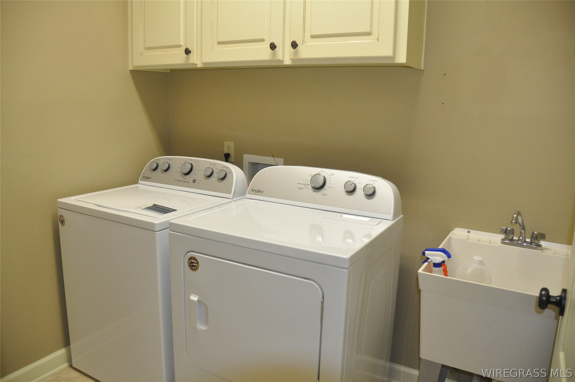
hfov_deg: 67.4
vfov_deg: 47.8
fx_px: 431
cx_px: 288
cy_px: 191
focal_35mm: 27
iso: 800
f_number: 3.5
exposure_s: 1/80
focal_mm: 18
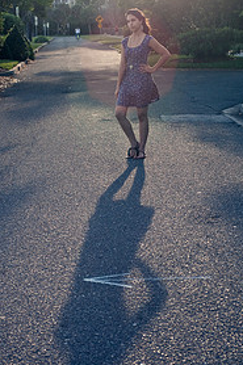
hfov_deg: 16.8
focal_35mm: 81
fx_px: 821
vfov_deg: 25.0
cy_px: 219
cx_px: 110
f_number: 5.6
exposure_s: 1/800
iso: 200
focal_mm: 50
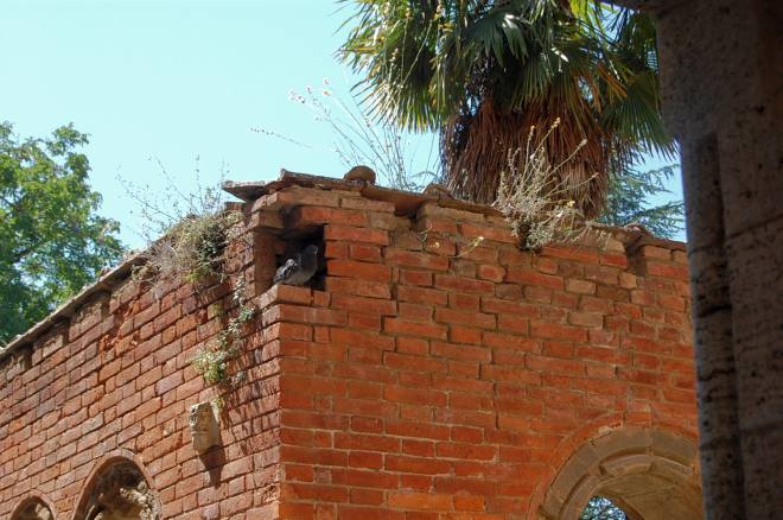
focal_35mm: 82
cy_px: 260
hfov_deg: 24.7
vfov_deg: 16.5
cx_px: 392
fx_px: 1792
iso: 400
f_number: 10
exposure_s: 1/200
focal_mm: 55
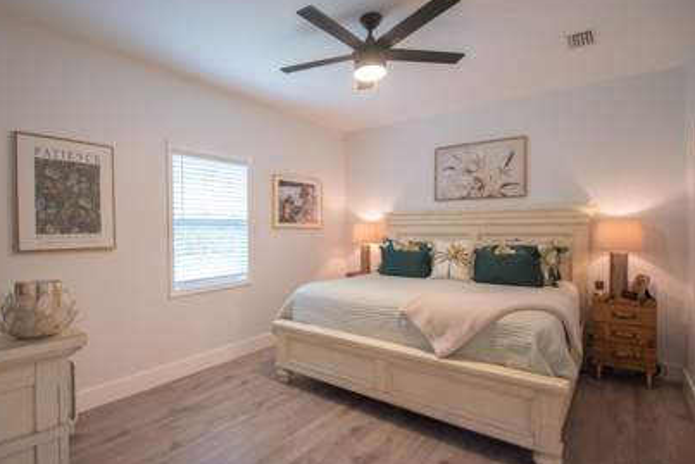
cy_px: 238
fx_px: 348
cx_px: 283
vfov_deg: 67.4
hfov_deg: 89.0
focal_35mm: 18
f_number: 3.5
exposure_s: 1/200
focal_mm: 10
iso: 1250
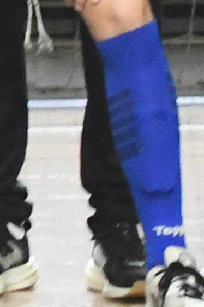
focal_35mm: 1042
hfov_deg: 1.3
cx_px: -1029
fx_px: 8856
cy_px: -350
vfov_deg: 2.0
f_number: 3.2
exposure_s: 1/400
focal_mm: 70
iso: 3200
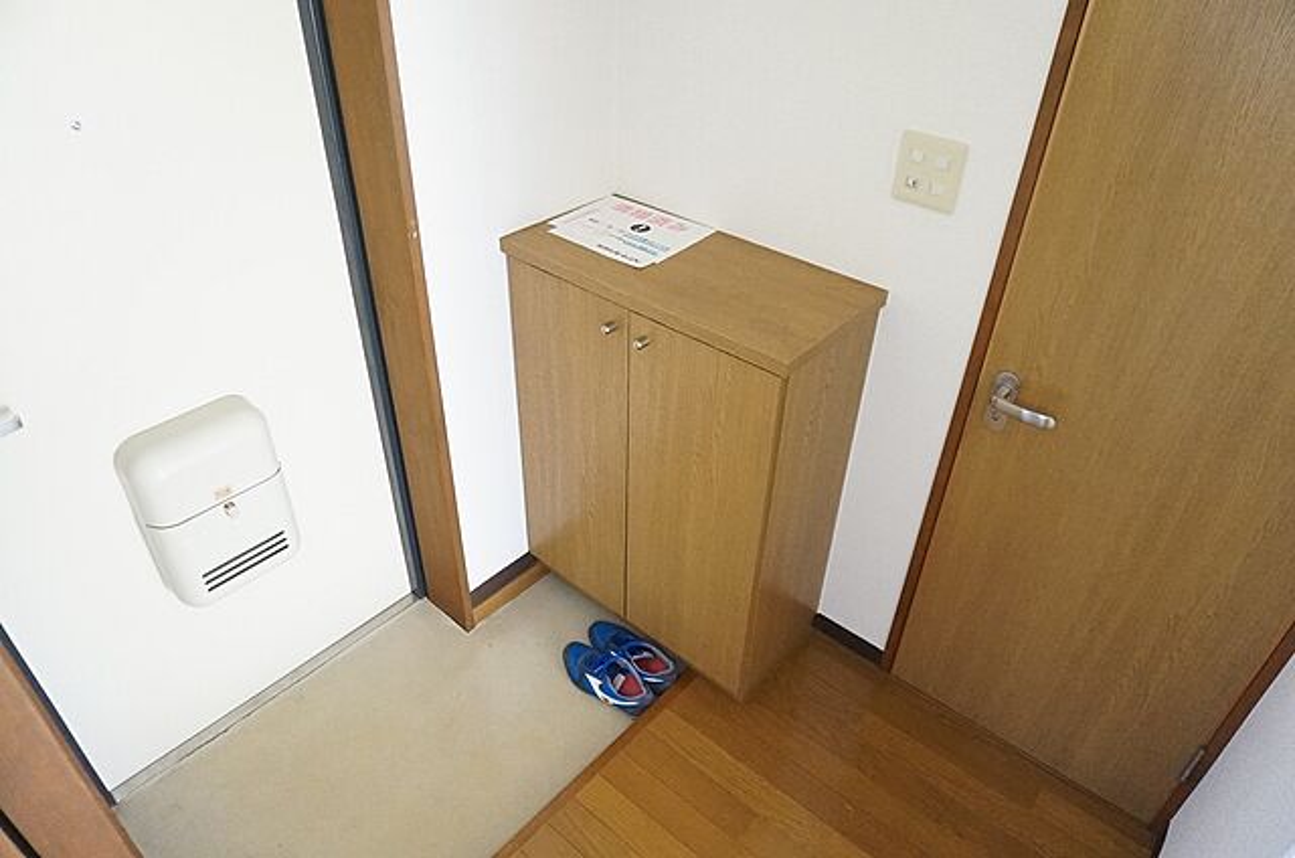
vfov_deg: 52.9
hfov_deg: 73.8
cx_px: 648
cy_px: 429
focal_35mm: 24
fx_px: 862
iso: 3200
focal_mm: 16
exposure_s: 1/30
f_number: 3.5
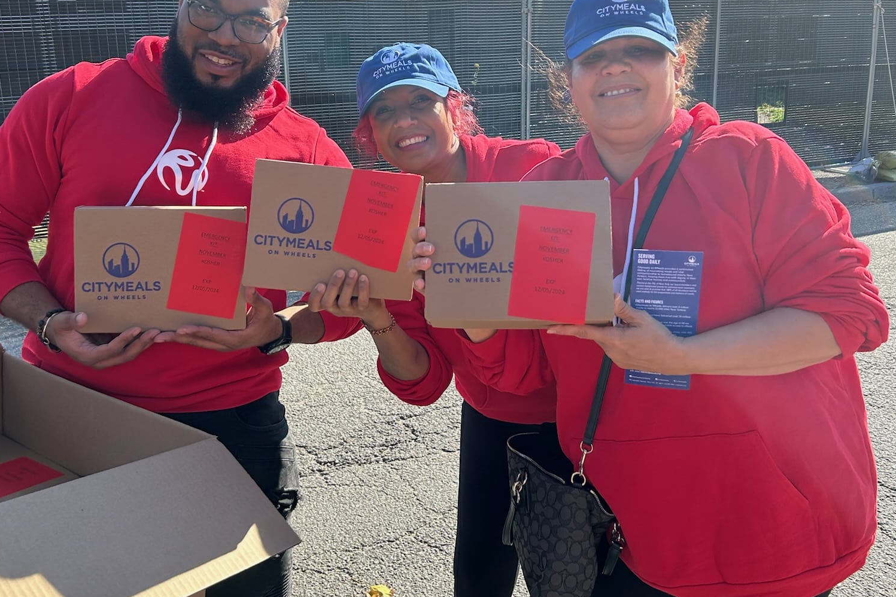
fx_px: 921
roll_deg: +0.5
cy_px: 235
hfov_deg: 51.9
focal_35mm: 37
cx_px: 442
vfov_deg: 35.8
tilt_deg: -9.1
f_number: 1.5
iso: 50
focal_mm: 5.7
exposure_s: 1/1488
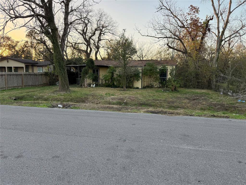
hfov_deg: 71.6
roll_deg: -0.6
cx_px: 123
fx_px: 171
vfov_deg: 56.8
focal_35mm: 24
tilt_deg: -7.4
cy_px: 92
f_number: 1.78
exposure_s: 1/393
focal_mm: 6.76
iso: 100
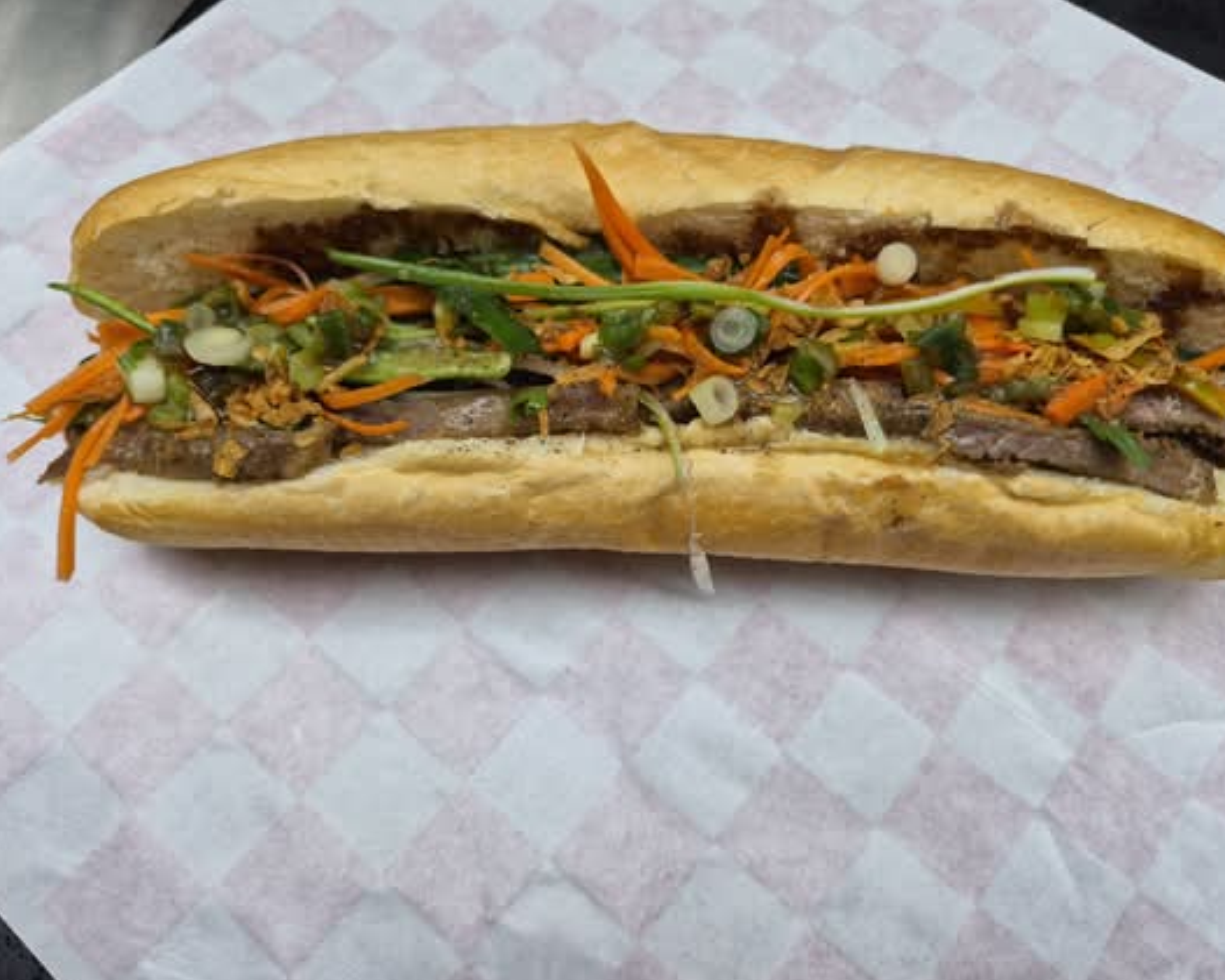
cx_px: 671
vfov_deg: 56.8
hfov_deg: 67.9
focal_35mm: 25
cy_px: 505
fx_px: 907
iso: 32
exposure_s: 1/120
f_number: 1.8
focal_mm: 5.4
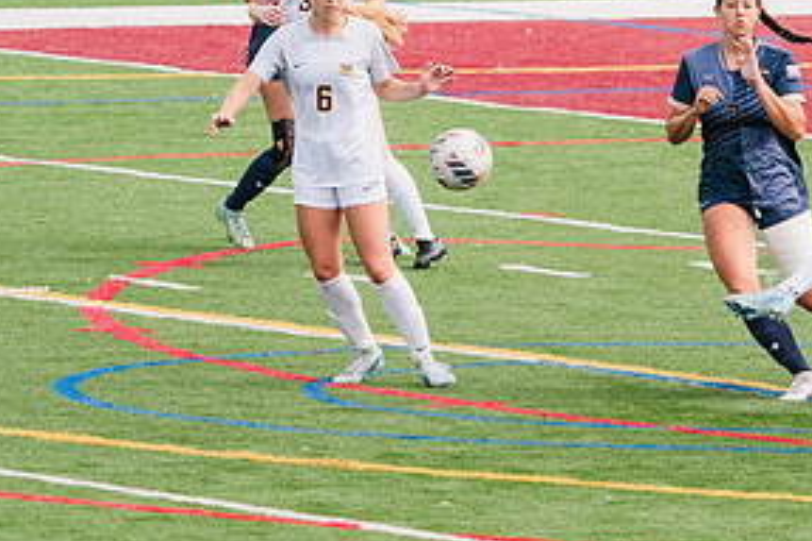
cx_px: 999
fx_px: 16095
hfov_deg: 2.9
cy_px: 214
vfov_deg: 1.9
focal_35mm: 714
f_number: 5.6
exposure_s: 1/1600
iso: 640
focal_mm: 241
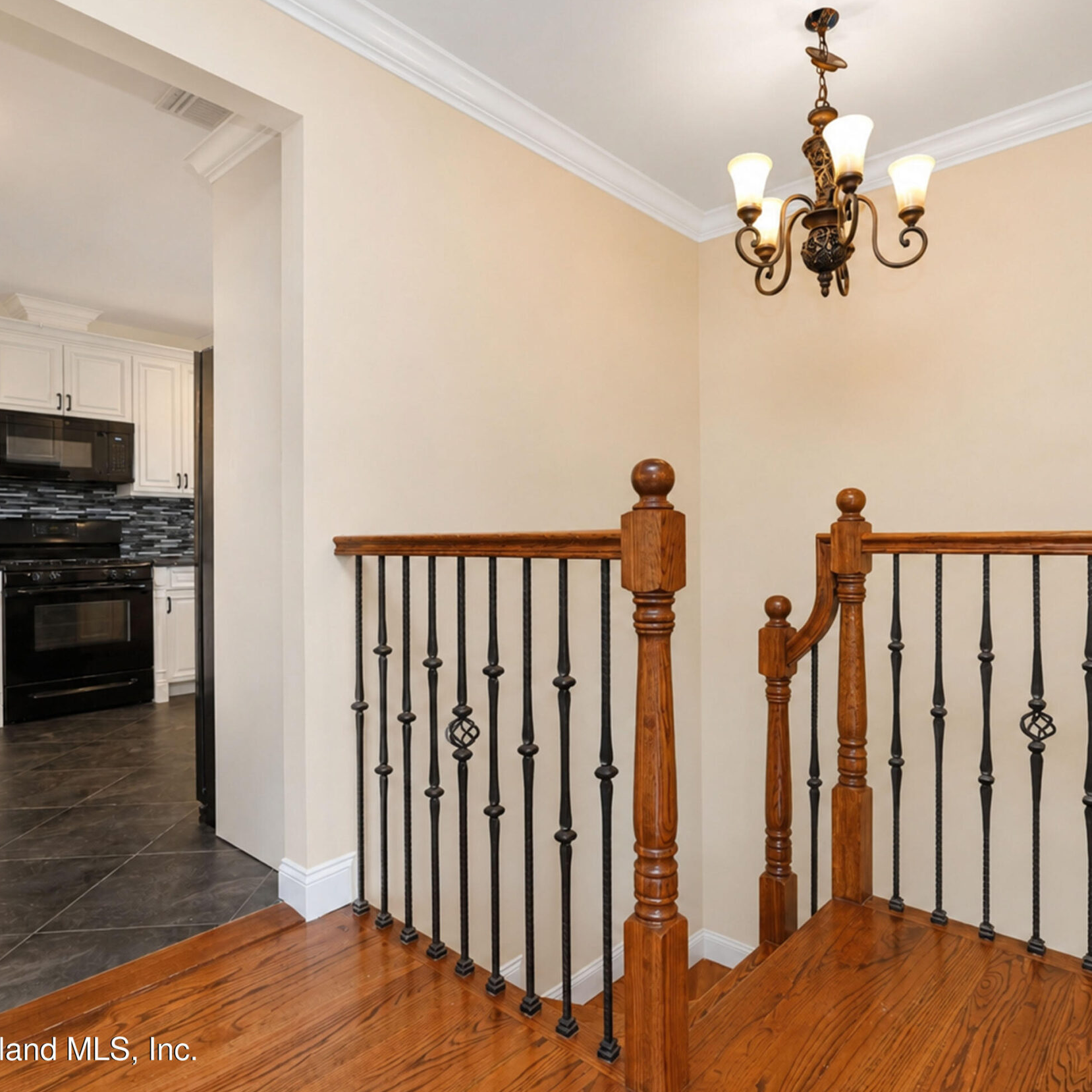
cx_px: 613
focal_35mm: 21
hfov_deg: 71.9
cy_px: 538
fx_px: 749
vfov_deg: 72.1
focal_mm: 16
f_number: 4
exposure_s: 1/25
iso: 64
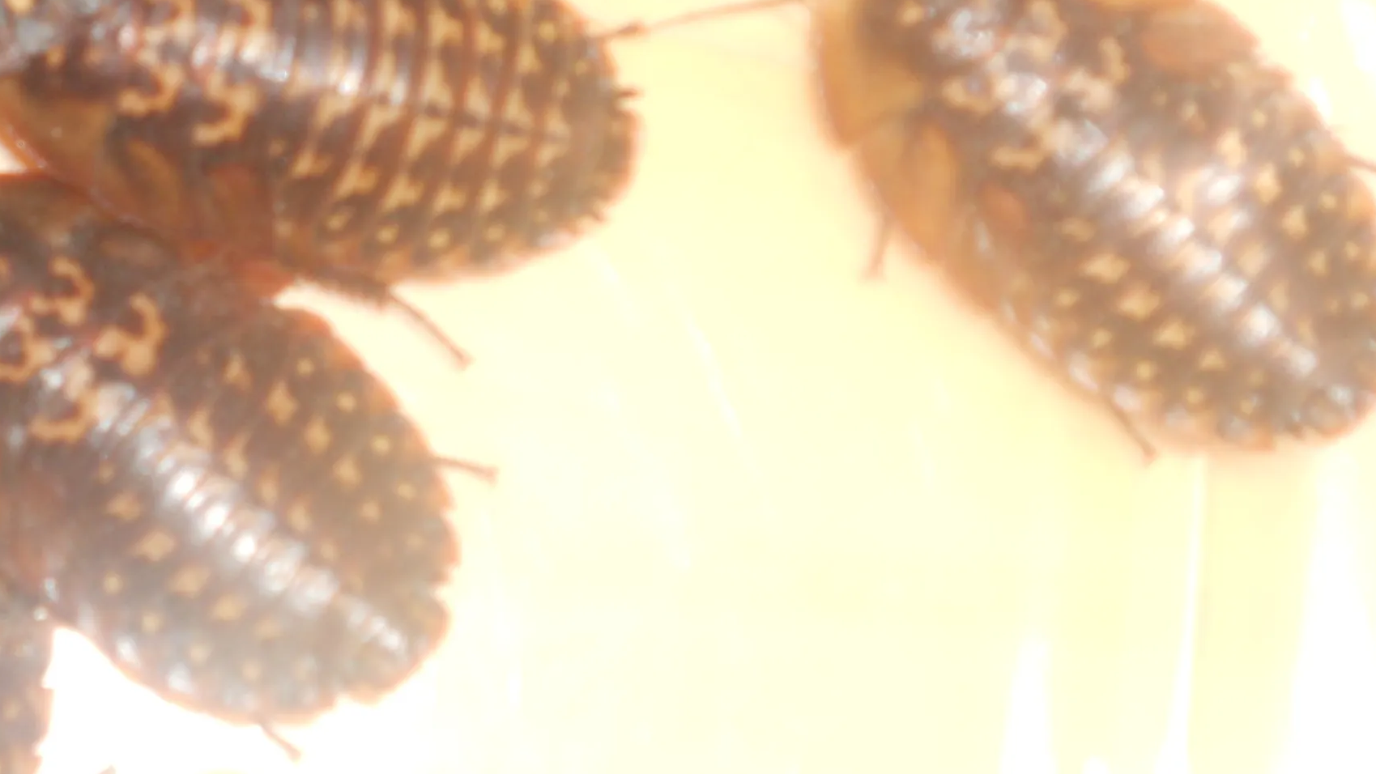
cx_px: -73
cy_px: 324
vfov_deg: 10.3
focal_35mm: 118
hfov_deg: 17.6
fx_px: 4306
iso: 80
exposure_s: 1/30
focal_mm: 8.2
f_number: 4.3
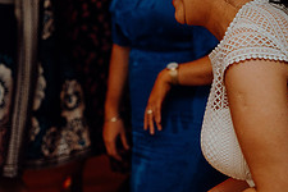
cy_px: 31
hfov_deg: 14.0
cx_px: 165
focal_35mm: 147
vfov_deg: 9.3
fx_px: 1176
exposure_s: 1/160
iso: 1250
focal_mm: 57
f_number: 2.8
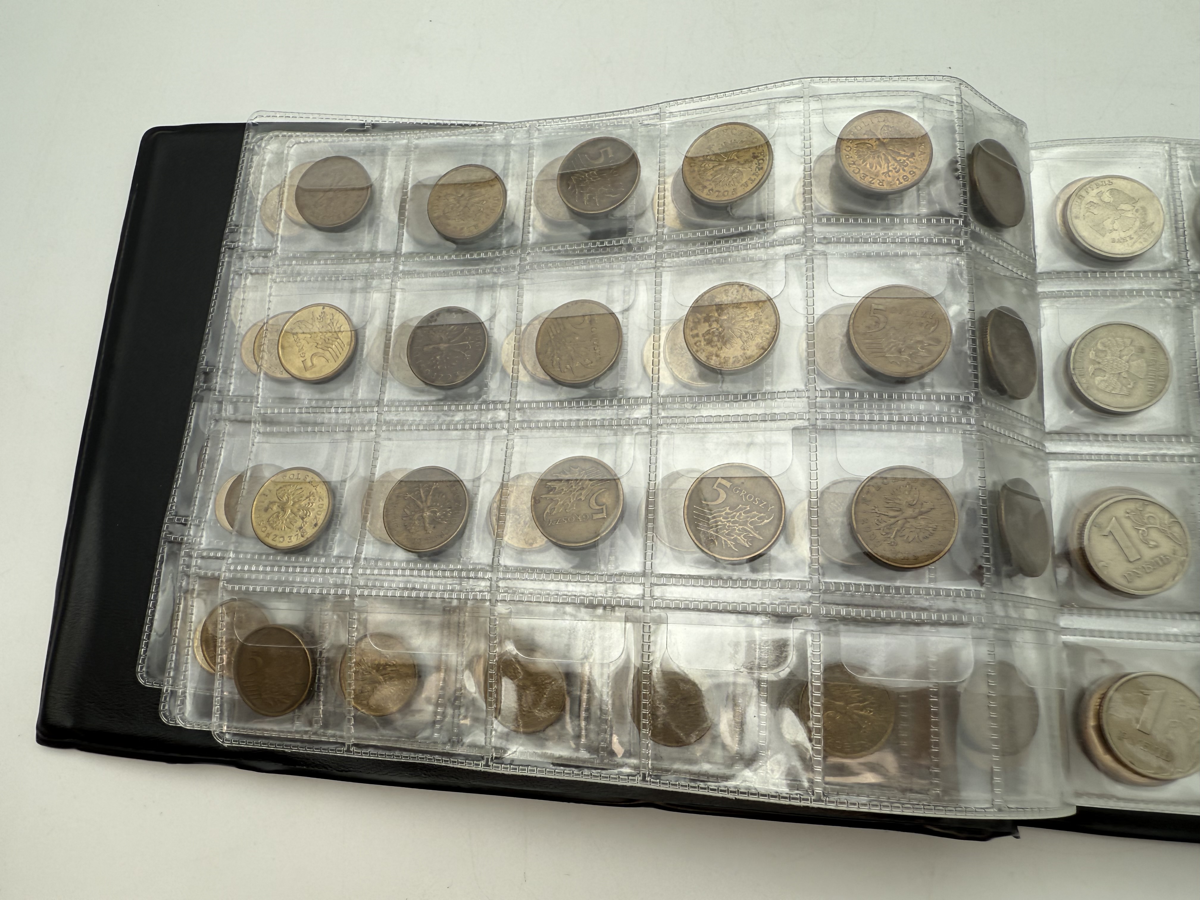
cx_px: 600
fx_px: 832
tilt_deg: -77.4
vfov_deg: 56.8
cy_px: 450
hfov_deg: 71.6
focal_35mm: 24
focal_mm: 2.22
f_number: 2.2
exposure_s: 1/238
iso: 40
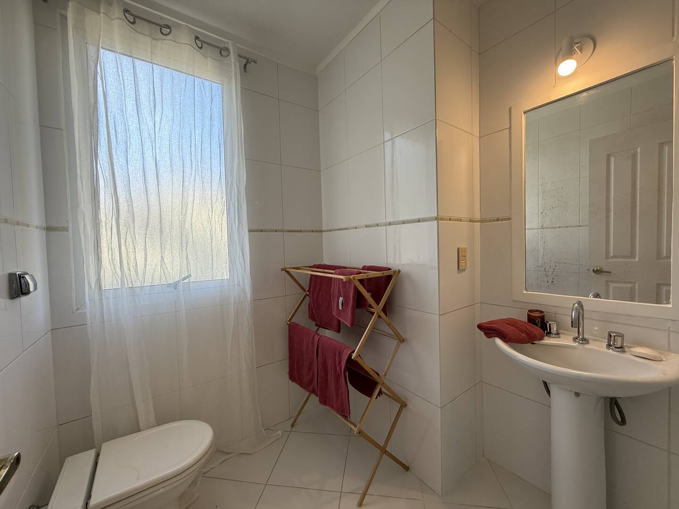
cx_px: 340
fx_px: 275
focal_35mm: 14
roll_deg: +1.3
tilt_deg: -1.5
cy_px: 254
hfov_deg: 102.1
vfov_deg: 85.7
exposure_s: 1/120
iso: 80
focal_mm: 2.22
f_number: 2.2
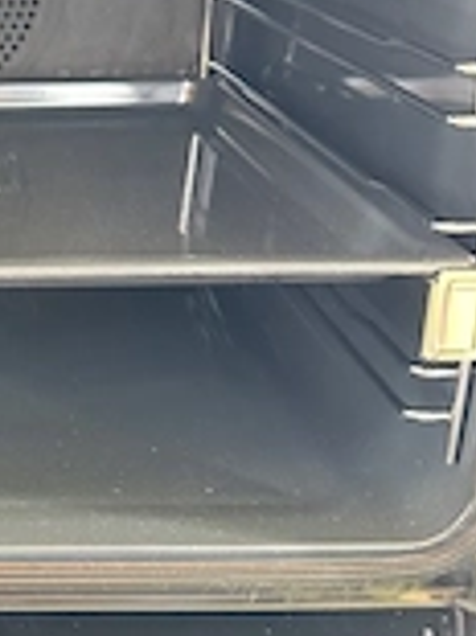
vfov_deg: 31.2
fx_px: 1138
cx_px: -111
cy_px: 267
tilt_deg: -22.6
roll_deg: +1.0
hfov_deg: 21.7
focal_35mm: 62
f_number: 1.78
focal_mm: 6.86
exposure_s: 1/32
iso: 1000
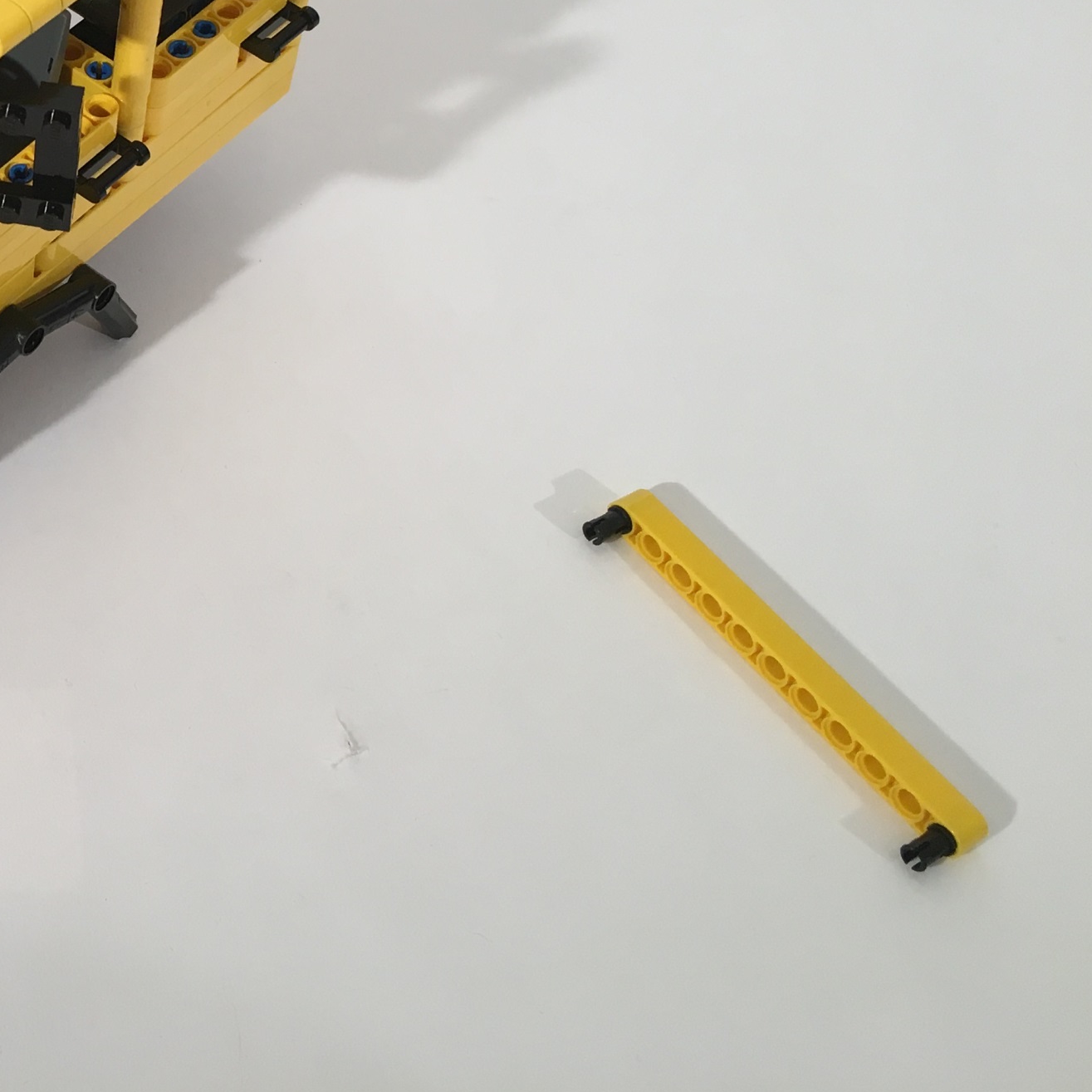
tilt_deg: -45.1
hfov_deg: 28.6
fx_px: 1963
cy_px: 220
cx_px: -71
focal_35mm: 55
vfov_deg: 30.3
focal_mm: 4.15
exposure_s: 1/40
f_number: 2.2
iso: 25
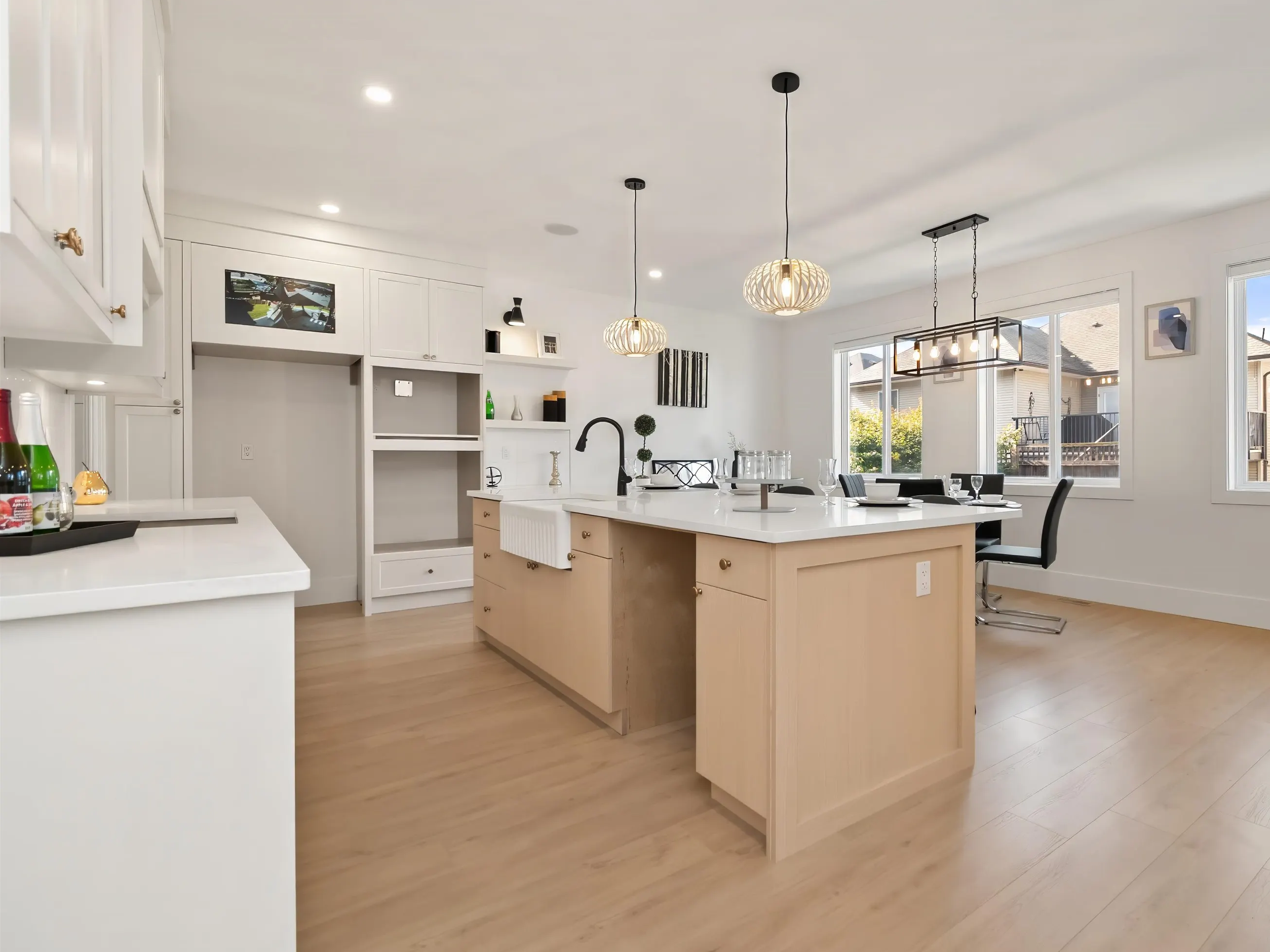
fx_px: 624
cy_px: 472
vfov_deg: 74.7
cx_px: 748
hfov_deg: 90.1
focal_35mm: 17
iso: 320
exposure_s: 1/60
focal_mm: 10
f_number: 7.1
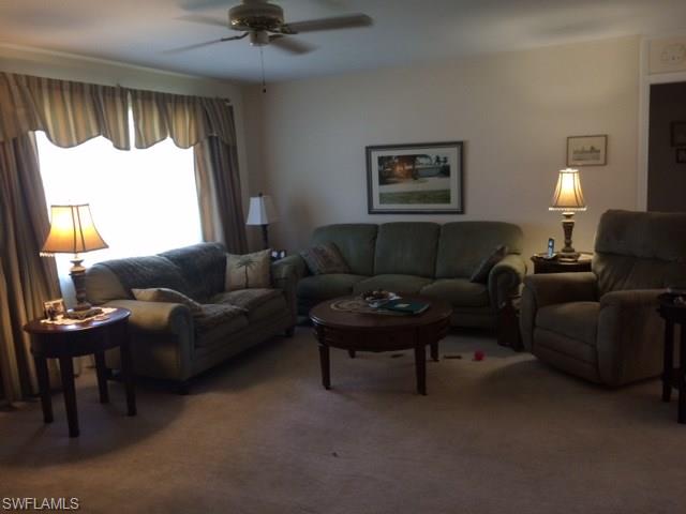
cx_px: 343
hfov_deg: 61.7
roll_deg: +3.5
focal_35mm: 29
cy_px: 257
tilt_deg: -7.7
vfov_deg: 48.2
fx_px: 575
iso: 100
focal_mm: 4.15
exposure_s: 1/30
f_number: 2.2
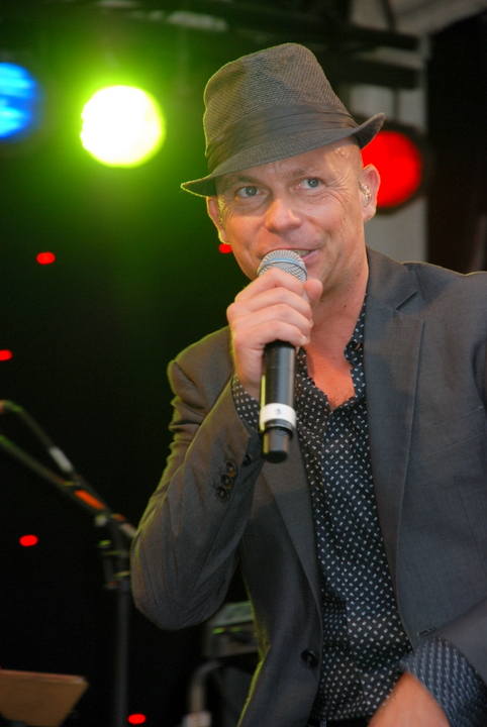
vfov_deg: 10.1
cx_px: 244
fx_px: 4097
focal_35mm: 202
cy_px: 364
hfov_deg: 6.8
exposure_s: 1/60
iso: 320
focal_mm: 135
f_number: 5.6
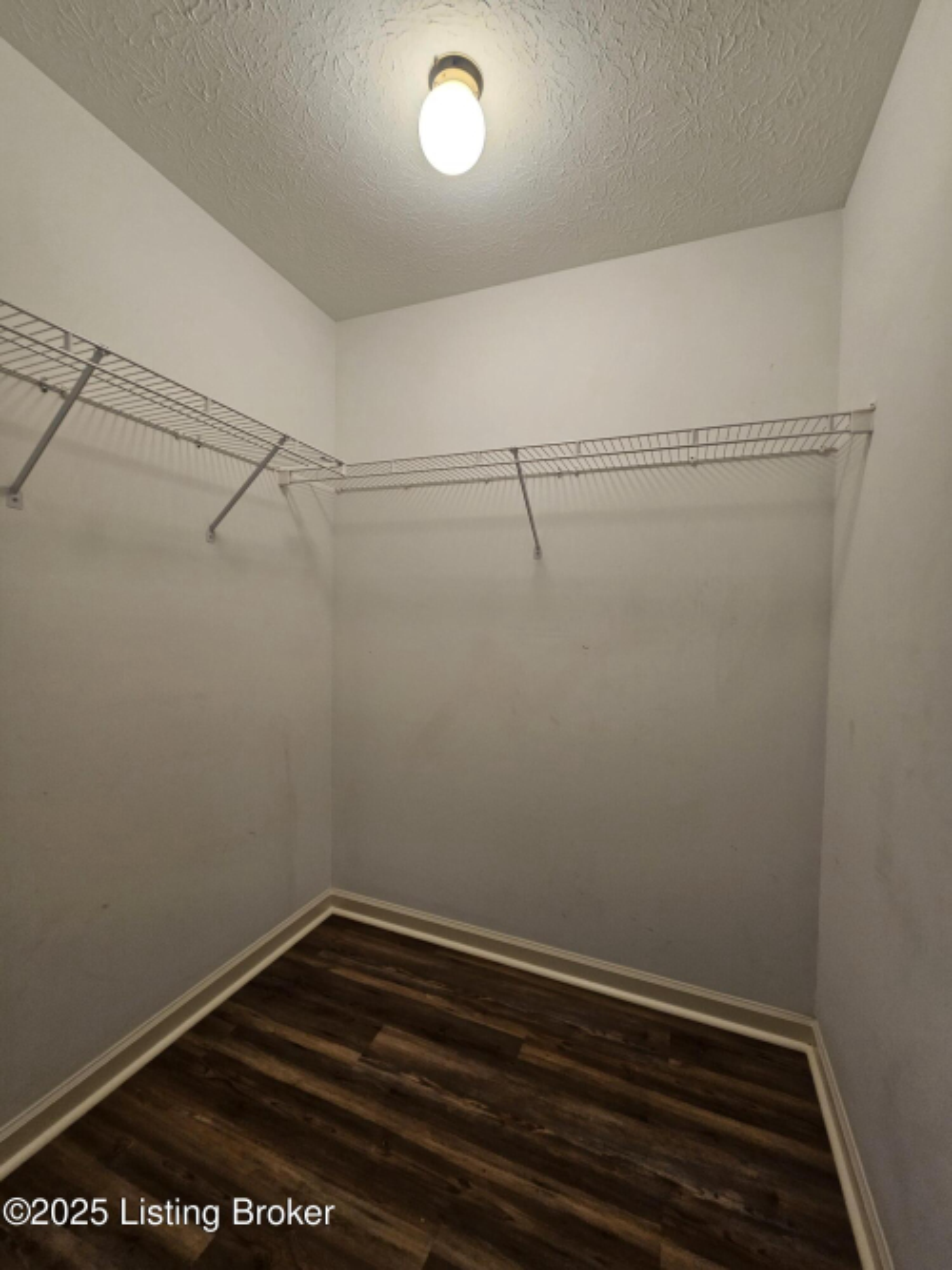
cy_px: 635
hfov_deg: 89.9
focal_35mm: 13
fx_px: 477
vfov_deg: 106.2
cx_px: 476
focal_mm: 2.2
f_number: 2.2
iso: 125
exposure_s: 1/60
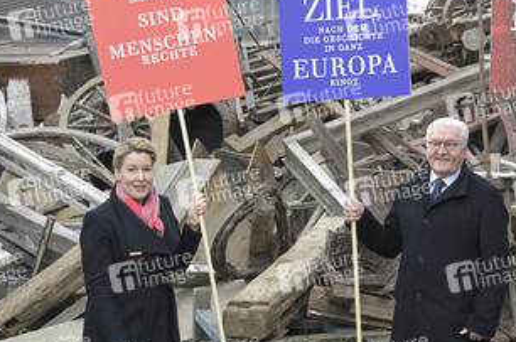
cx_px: 343
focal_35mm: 115
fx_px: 1646
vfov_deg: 11.9
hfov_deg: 17.8
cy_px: 147
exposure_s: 1/1600
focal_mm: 78
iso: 4000
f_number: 6.3
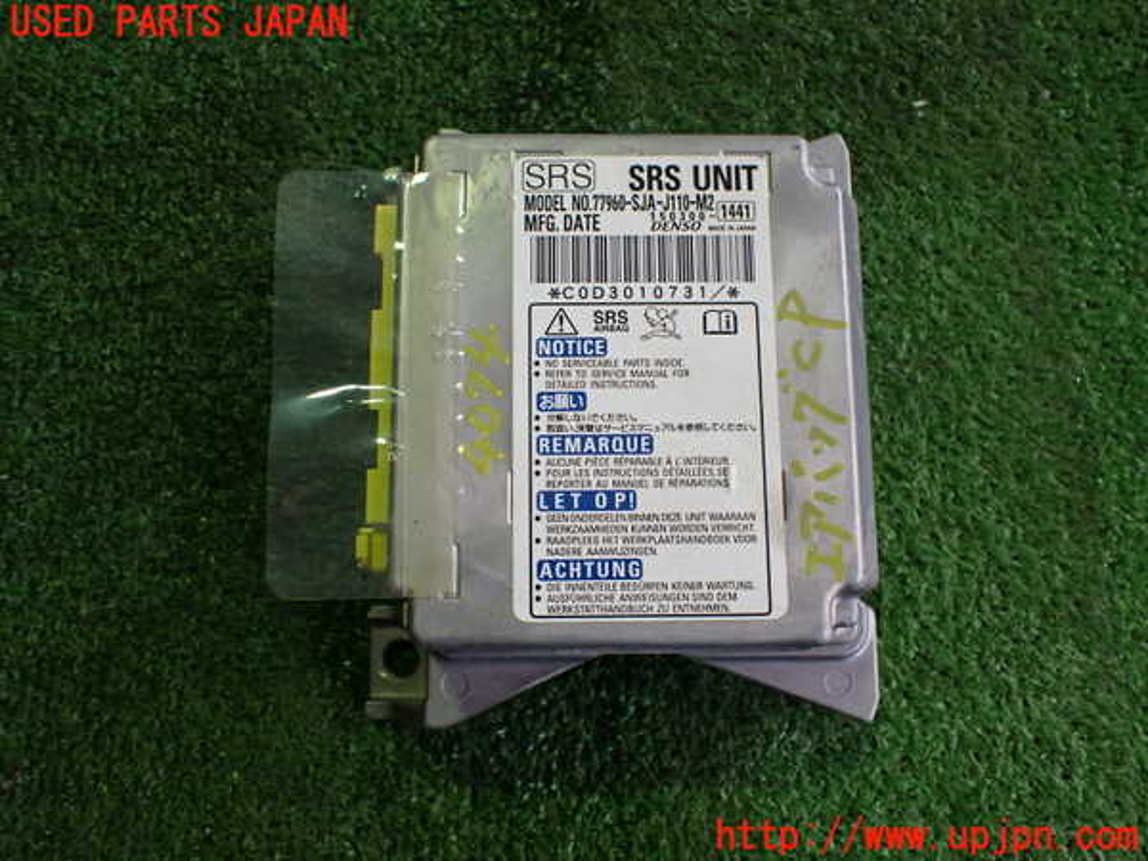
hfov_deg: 60.0
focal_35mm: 30
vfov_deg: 46.8
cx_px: 574
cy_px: 430
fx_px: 995
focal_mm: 5.4
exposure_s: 1/125
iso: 400
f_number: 2.3
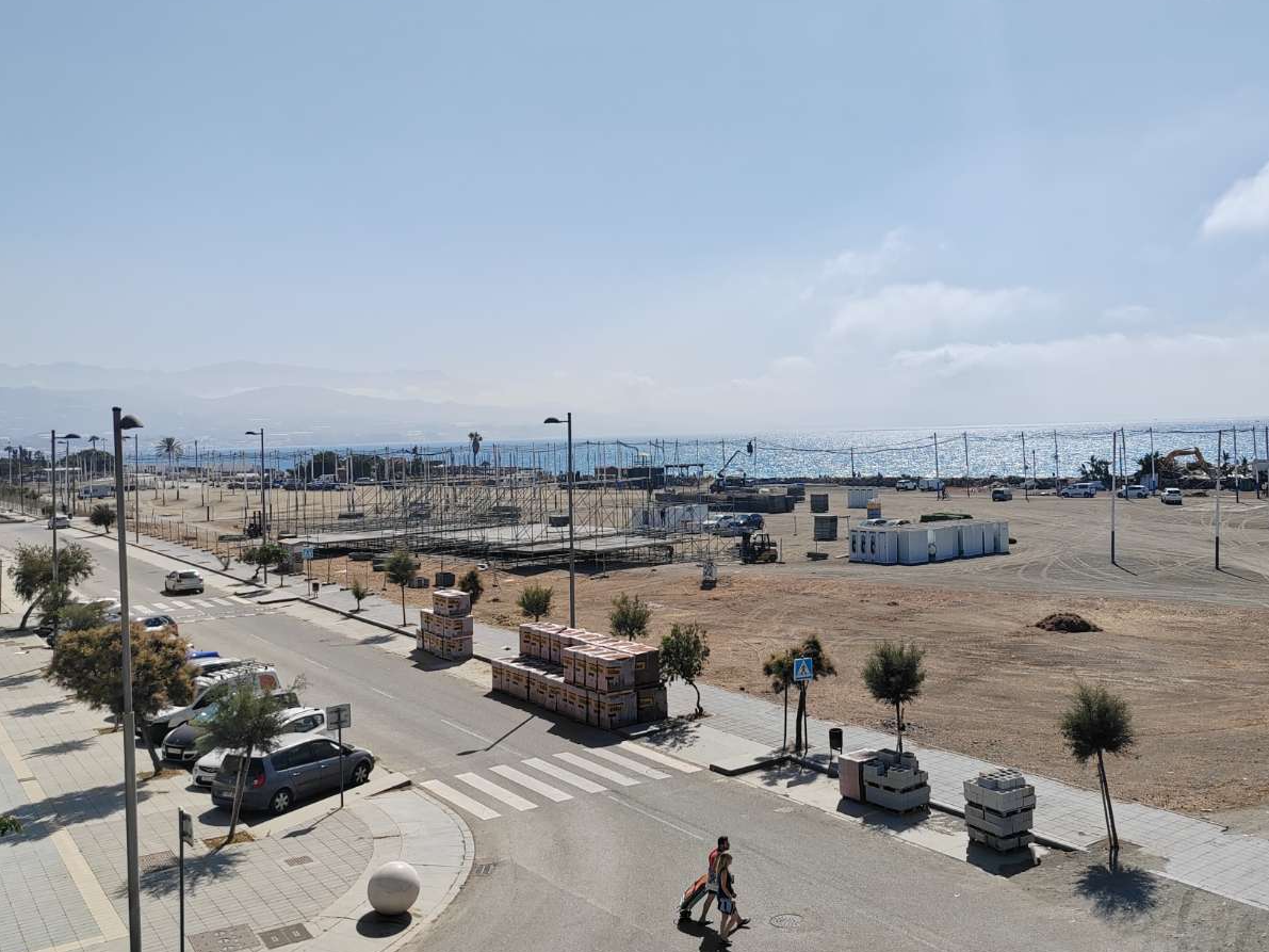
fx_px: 1246
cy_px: 415
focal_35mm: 34
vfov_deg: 41.7
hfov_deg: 53.5
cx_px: 780
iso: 100
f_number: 1.9
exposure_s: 1/3700
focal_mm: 5.52
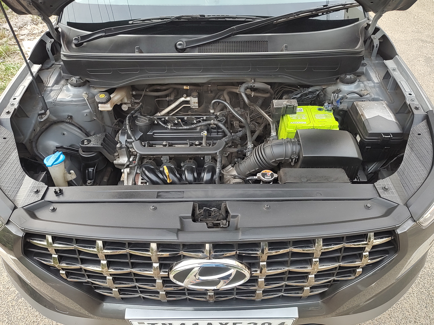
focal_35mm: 23
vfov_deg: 58.9
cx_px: 217
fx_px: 288
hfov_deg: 73.9
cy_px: 162
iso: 145
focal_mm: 5.56
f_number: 1.8
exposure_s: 1/50
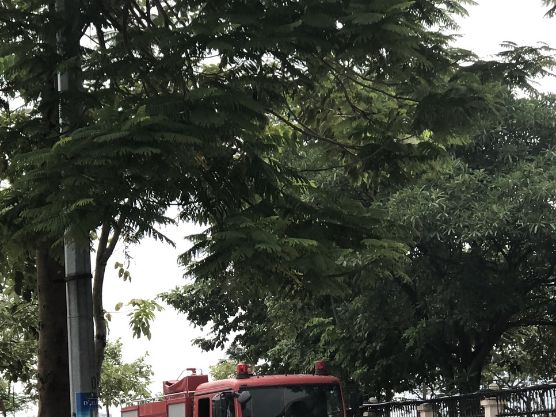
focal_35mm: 118
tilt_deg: +2.0
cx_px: 232
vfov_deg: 12.5
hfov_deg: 16.7
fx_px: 1896
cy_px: 377
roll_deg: +2.3
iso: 25
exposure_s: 1/30
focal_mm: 6.6
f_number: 2.8
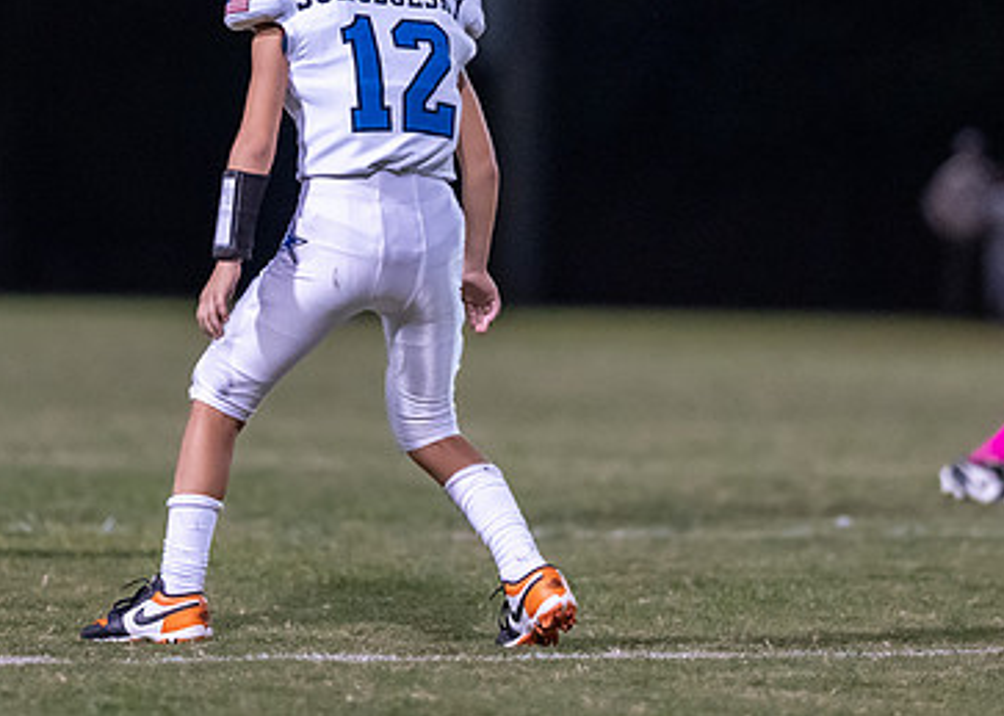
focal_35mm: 341
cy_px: 168
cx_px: 446
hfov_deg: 5.9
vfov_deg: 4.2
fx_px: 9720
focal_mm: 135
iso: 4000
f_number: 1.8
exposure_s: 1/1000
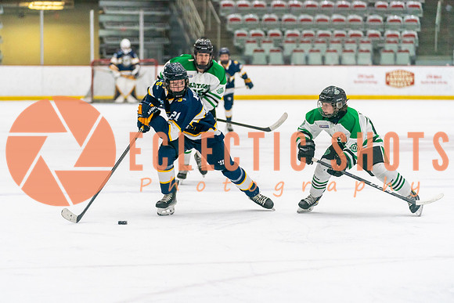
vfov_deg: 9.2
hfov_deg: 13.8
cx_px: 186
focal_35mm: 149
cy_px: 159
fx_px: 1875
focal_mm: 117
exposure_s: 1/1250
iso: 3200
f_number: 2.8
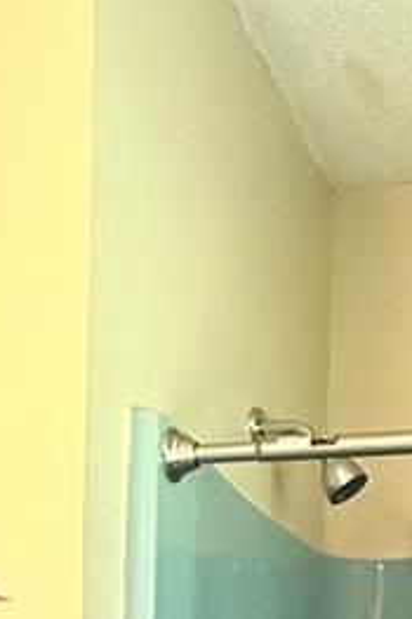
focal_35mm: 85
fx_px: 1461
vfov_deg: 18.5
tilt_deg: -7.6
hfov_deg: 15.9
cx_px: 346
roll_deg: -3.5
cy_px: 1123
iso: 250
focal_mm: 2.22
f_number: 2.2
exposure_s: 1/60
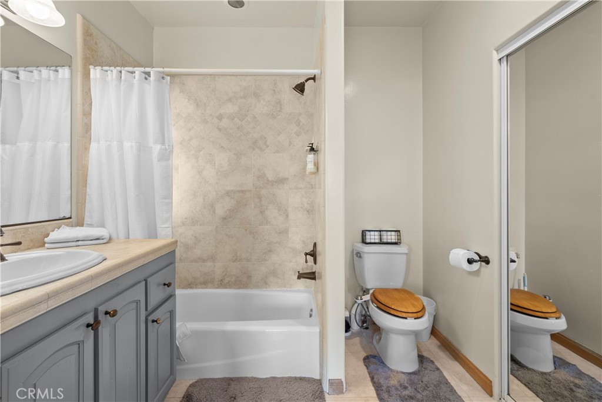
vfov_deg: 77.3
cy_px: 201
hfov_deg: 100.4
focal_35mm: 15
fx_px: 251
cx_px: 301
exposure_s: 1.3
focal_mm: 15
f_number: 9
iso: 250
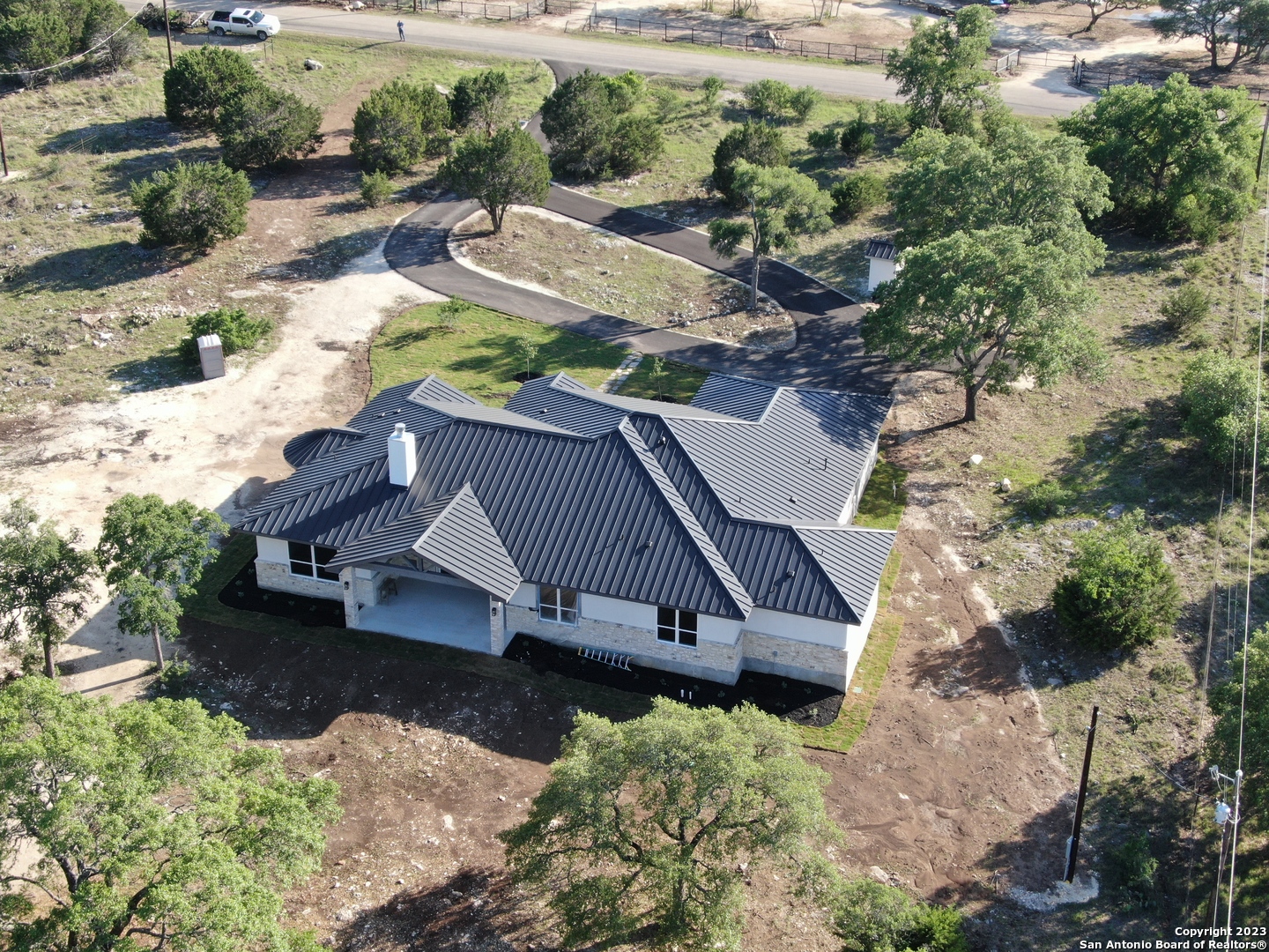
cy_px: 476
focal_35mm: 48
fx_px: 1760
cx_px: 634
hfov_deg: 39.7
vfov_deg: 30.3
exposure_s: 1/160
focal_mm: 8.6
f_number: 3.8
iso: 100
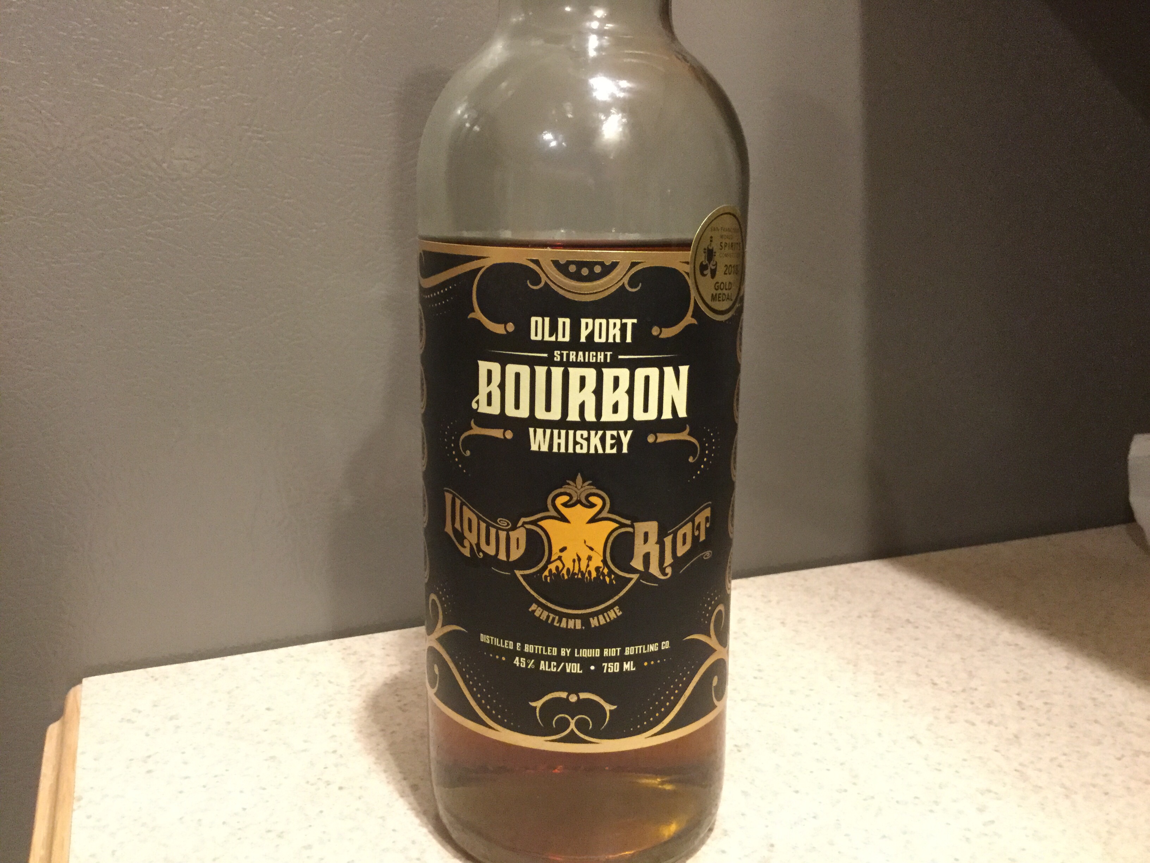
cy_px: 432
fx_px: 1030
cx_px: 575
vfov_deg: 45.4
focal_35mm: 31
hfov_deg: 58.4
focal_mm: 3.3
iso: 250
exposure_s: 1/15
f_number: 2.4
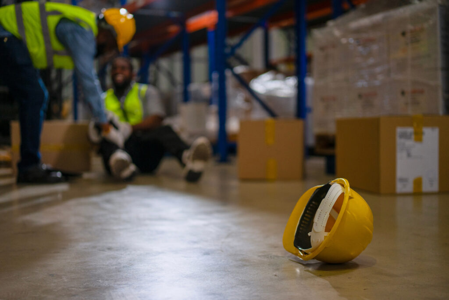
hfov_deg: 43.6
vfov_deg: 29.9
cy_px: 150
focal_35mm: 45
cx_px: 224
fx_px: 561
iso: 400
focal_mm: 45
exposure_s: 1/250
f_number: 1.8
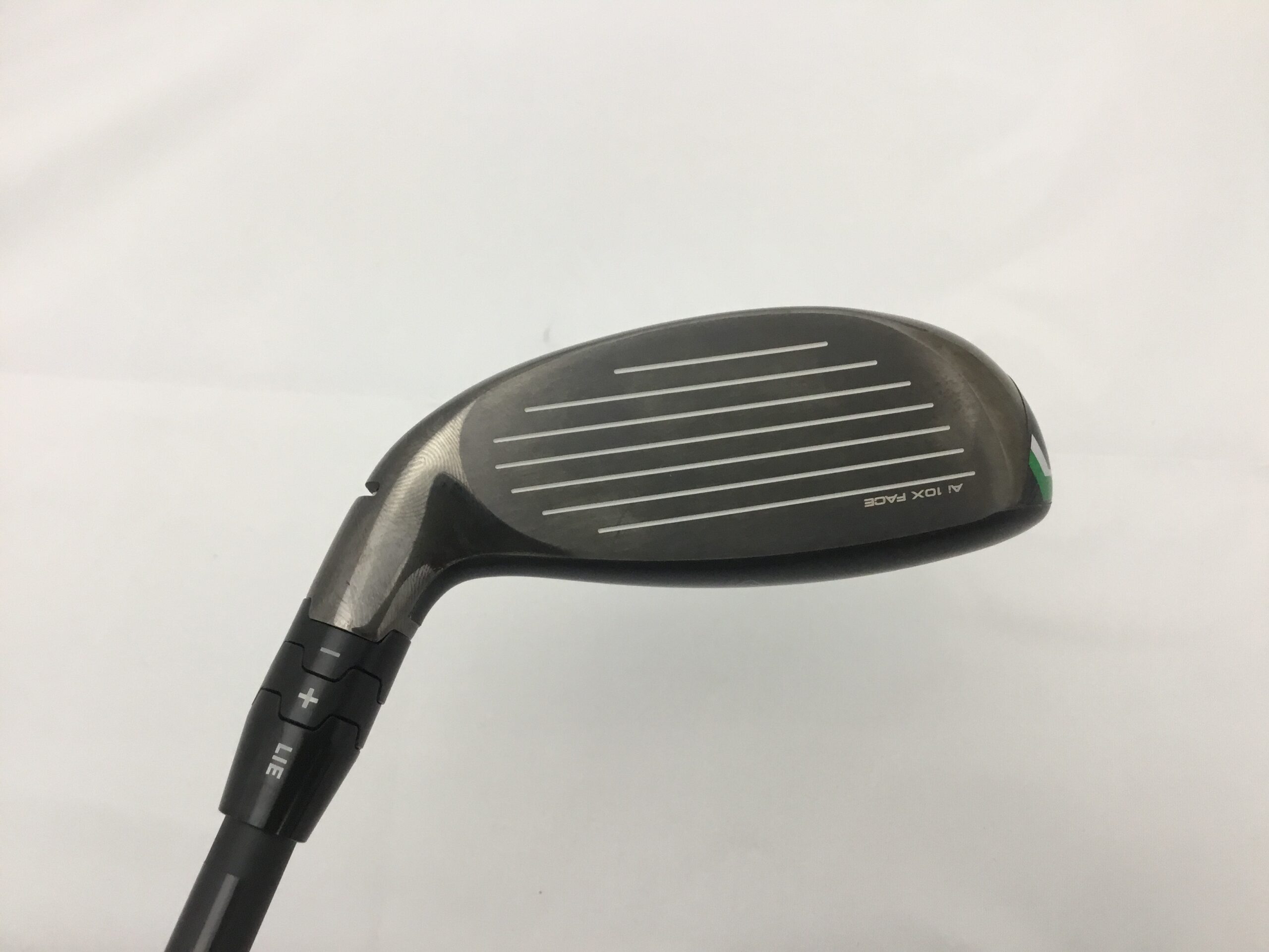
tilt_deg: -71.8
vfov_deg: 45.4
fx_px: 1136
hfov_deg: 58.4
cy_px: 476
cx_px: 634
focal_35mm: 31
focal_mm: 3.3
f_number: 2.4
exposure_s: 1/33
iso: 50
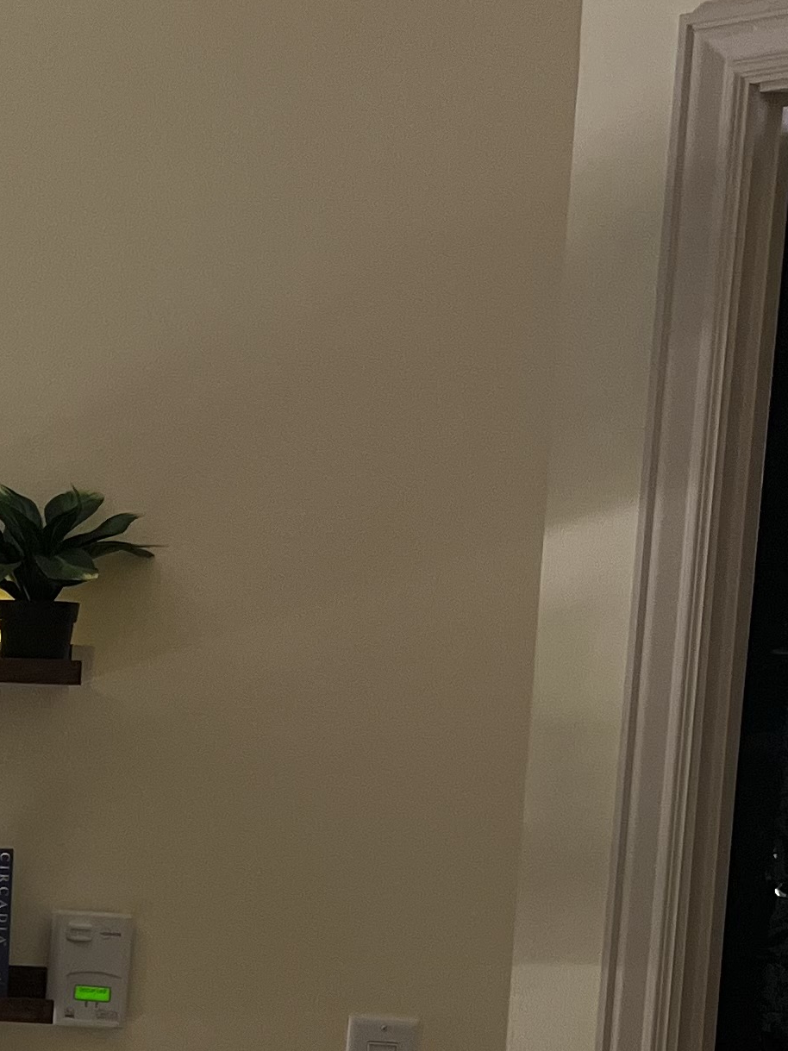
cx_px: -316
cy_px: 929
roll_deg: -1.5
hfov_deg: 16.0
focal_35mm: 86
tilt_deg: -6.3
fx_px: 2611
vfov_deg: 22.3
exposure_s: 1/60
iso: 250
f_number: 1.6
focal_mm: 5.1
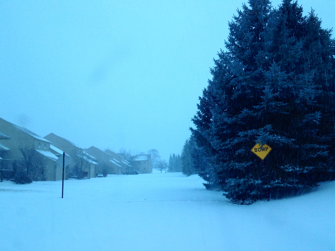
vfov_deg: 38.7
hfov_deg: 50.1
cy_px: 124
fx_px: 358
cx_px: 168
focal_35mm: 37
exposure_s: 1/24
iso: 50
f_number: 2.4
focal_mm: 4.28
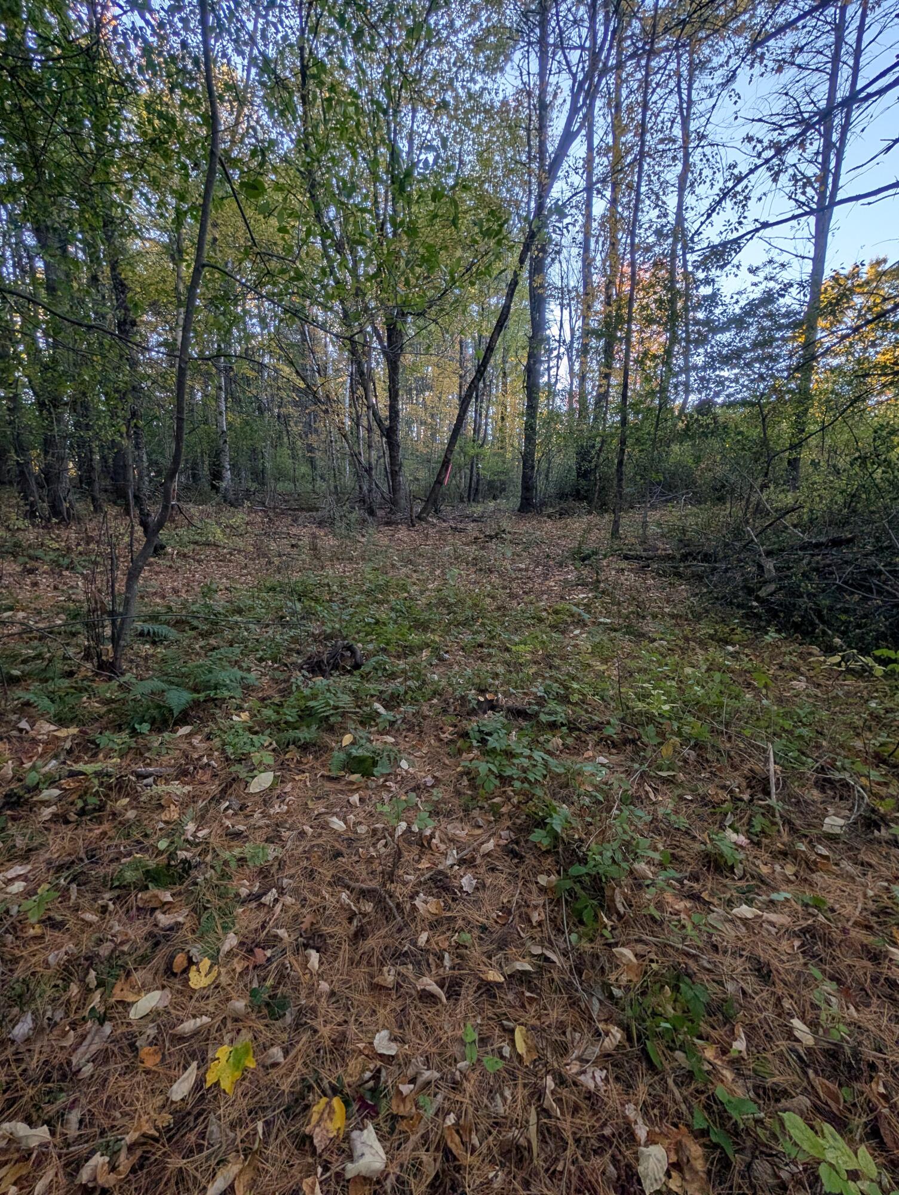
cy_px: 598
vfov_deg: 110.5
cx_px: 450
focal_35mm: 12
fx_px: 415
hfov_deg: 94.6
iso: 46
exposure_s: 1/393
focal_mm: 2.02
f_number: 1.7
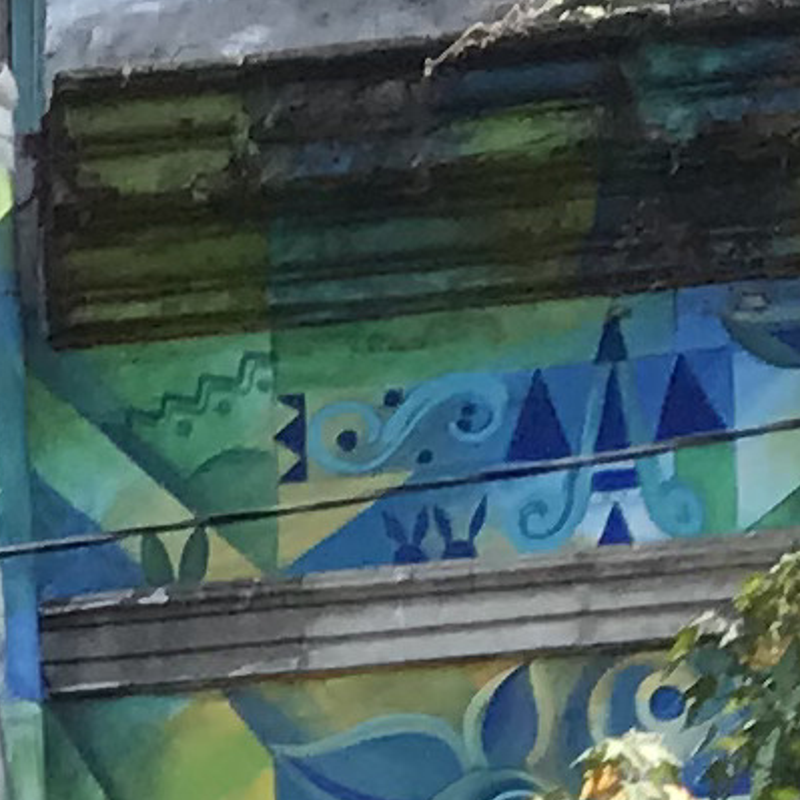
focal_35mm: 250
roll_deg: +0.6
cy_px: 3216
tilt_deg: +3.8
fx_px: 6537
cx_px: -1071
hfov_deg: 6.7
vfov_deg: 5.9
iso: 20
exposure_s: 1/748
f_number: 1.8
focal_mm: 3.99
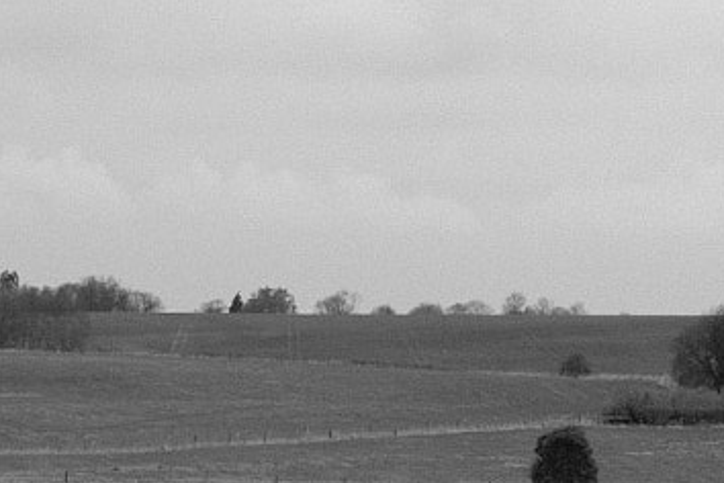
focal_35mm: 244
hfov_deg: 8.4
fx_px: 4907
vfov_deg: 5.6
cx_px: -35
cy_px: -141
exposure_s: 1/420
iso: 400
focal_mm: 35.8
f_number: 5
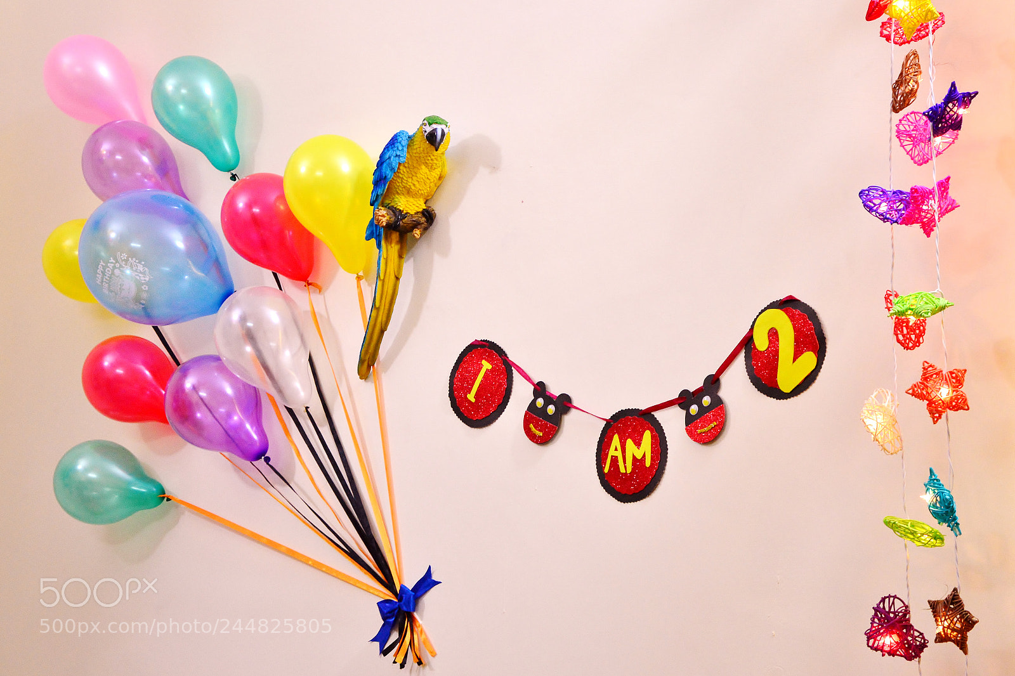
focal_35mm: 72
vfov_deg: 18.9
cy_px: 338
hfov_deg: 28.1
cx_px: 508
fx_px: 2029
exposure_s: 1/50
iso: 800
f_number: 5.6
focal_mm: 48
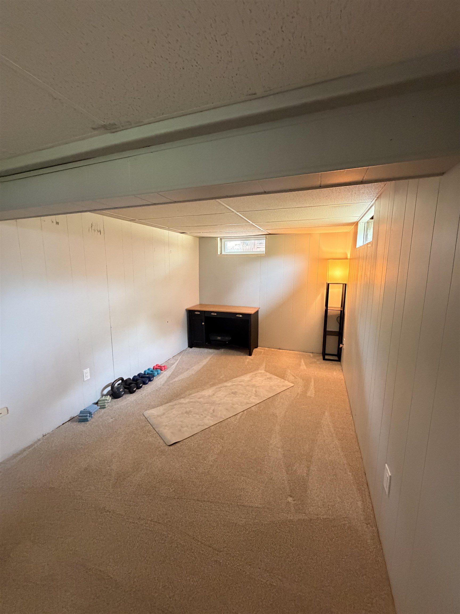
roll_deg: -1.1
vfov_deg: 102.1
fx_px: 248
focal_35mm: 14
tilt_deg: -8.9
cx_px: 230
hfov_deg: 85.7
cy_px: 307
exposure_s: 1/60
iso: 800
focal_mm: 2.22
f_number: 2.2
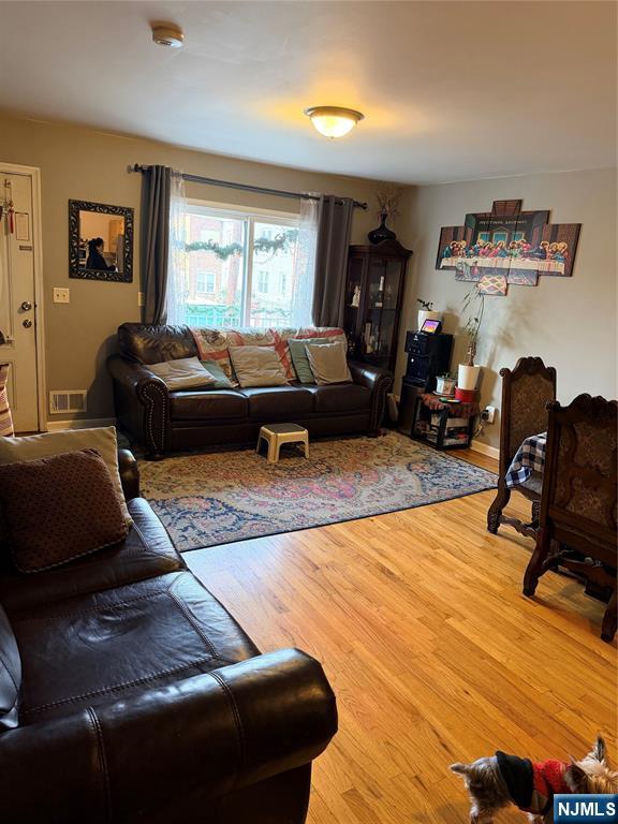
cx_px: 309
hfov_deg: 56.8
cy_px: 412
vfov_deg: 71.6
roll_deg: -5.3
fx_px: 571
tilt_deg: -14.6
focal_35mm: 24
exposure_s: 1/60
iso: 250
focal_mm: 6.76
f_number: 1.78
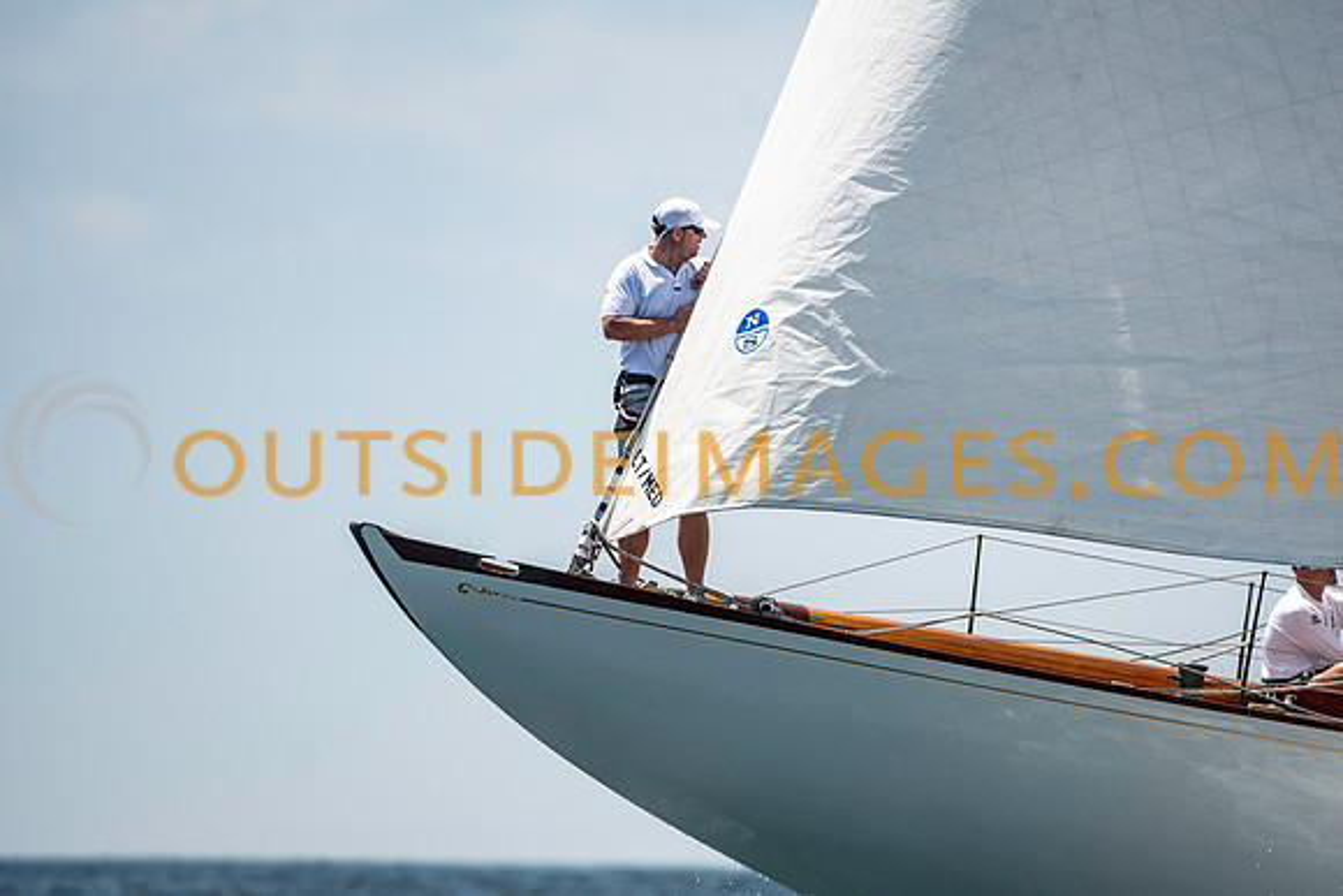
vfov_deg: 2.5
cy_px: 448
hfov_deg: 3.8
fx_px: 20161
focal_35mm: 540
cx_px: 672
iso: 400
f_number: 4
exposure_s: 1/4000
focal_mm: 350
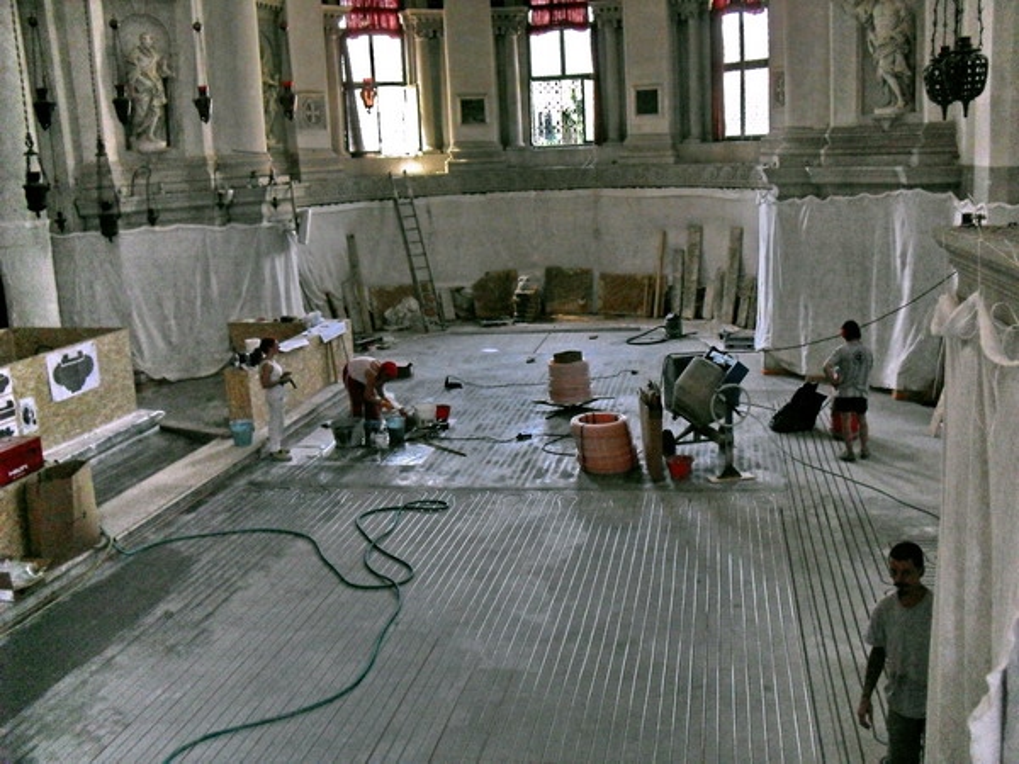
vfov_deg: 39.7
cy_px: 382
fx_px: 1060
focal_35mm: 36
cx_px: 510
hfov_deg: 51.4
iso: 800
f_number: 3.1
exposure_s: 1/100
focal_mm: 6.3
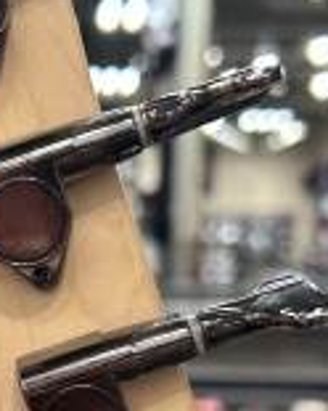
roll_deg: -0.4
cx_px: 13
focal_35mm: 85
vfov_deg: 22.1
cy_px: 337
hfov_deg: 17.7
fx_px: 1031
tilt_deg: -6.6
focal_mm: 5.7
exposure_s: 1/120
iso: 125
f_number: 1.5
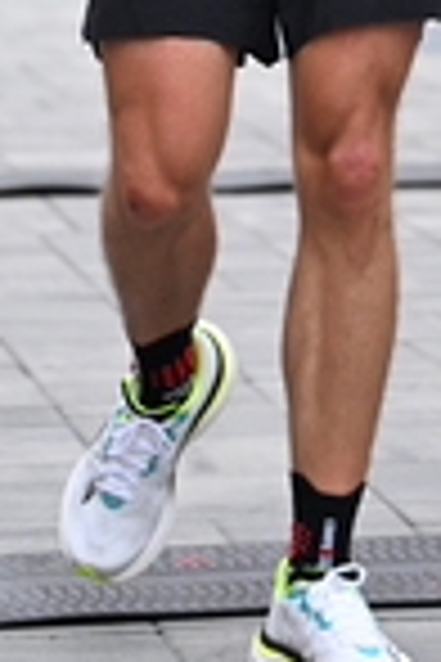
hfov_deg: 5.2
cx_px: 317
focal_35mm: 265
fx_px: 4869
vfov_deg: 7.6
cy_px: -401
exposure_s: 1/1250
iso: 1600
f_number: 2.8
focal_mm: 71
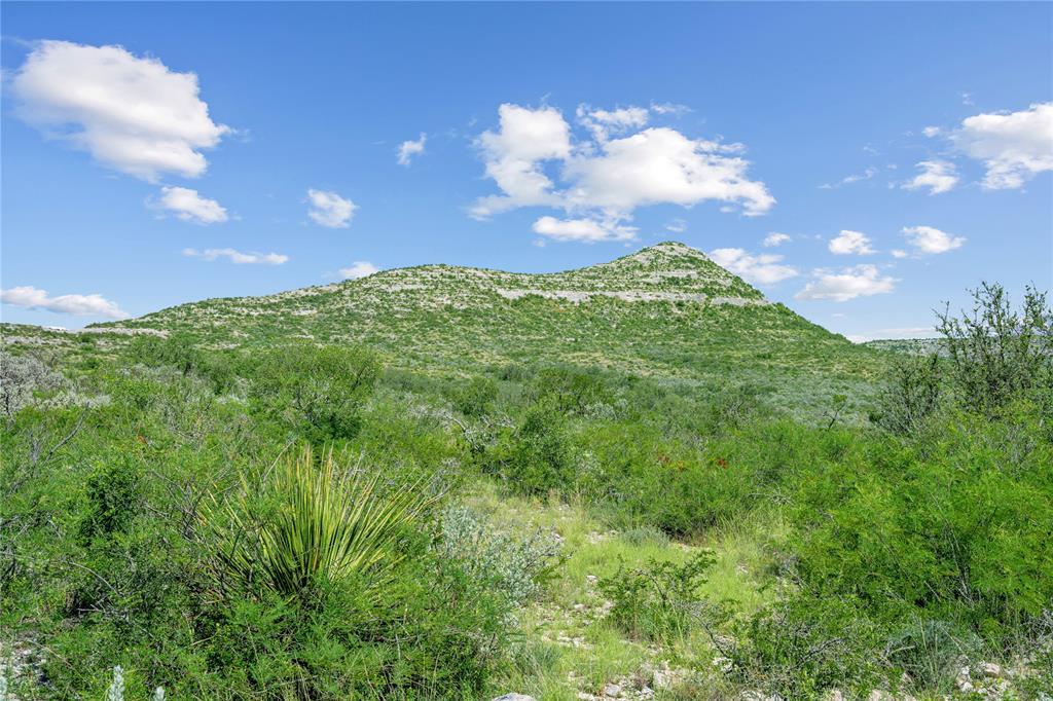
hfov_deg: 48.5
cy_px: 350
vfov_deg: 33.4
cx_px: 526
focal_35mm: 40
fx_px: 1170
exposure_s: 1/100
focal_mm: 40
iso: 64
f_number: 11
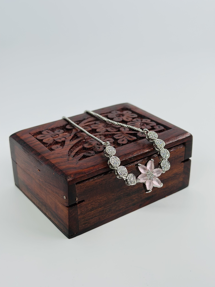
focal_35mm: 48
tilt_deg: -26.9
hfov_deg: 30.3
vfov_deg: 39.7
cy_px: 144
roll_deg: -1.2
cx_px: 108
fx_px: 398
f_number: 1.78
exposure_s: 1/1497
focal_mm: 6.86
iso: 80
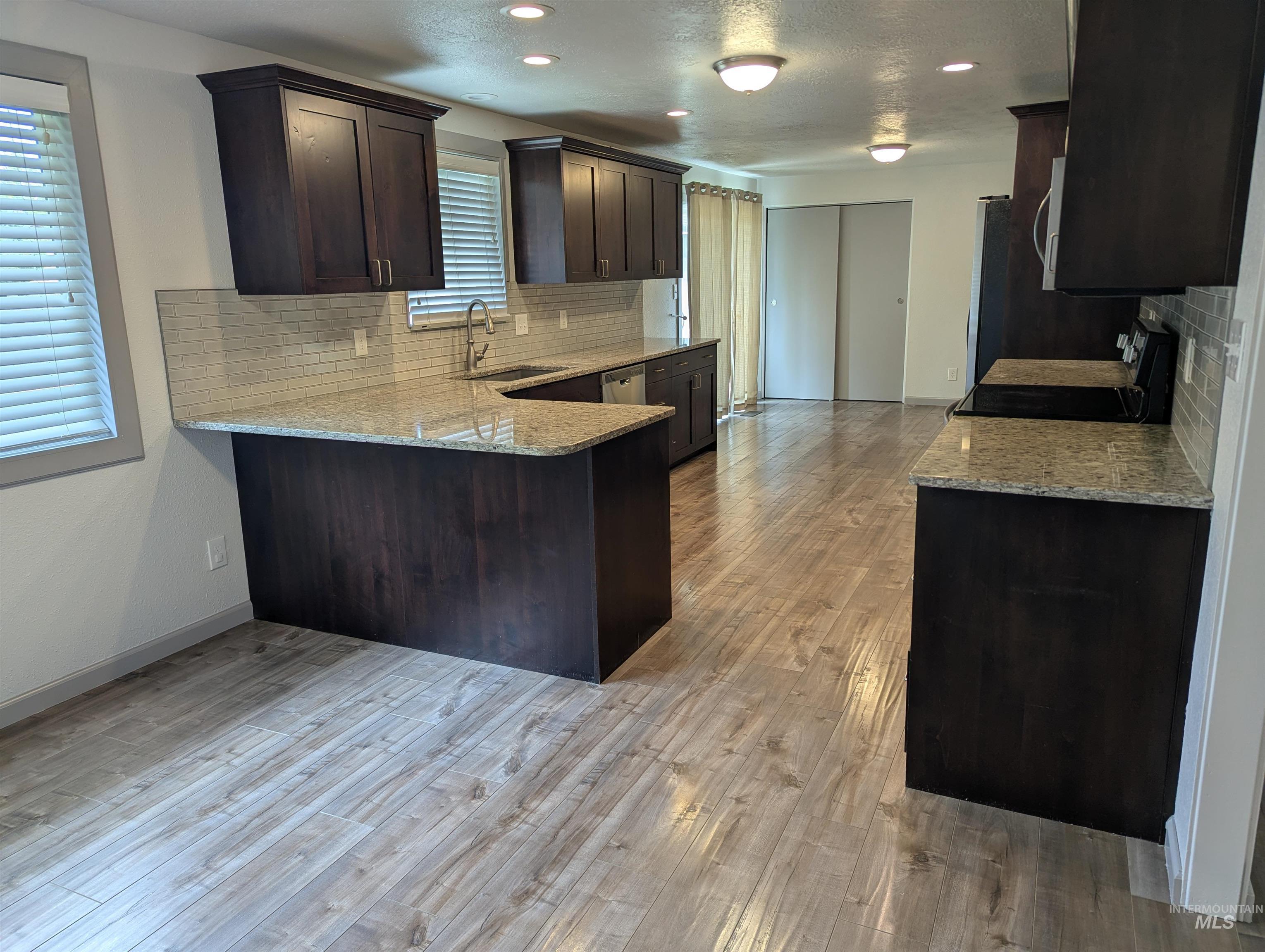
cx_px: 632
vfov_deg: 56.9
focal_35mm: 24
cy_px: 476
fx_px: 878
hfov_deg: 71.5
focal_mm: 6.81
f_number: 1.85
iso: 46
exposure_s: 1/60
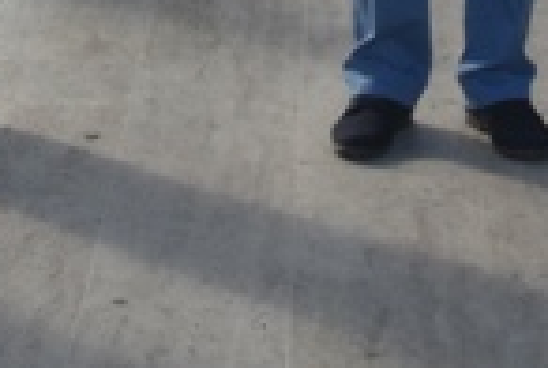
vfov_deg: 6.8
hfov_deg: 10.9
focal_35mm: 189
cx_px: 308
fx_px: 2883
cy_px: -576
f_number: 8
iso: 100
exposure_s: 1/250
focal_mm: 18
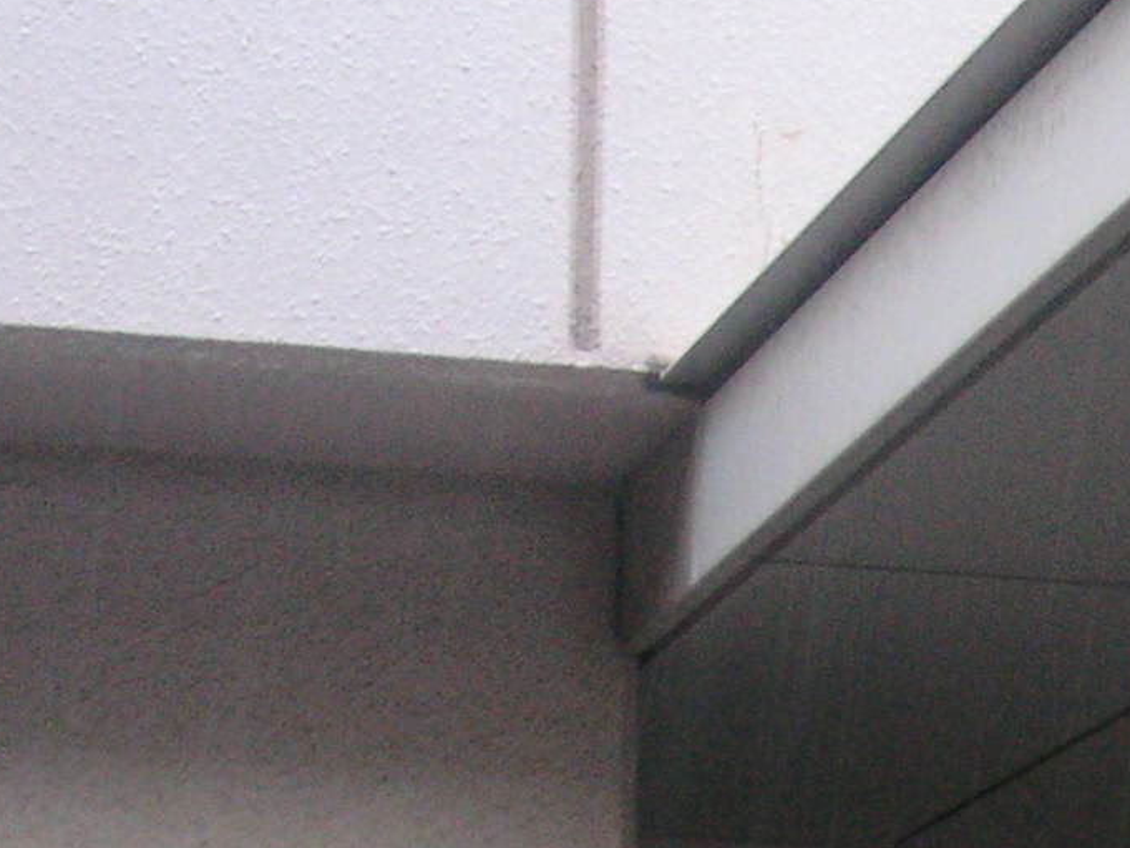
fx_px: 4538
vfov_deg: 10.3
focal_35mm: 139
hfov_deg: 14.0
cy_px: 1316
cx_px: 1093
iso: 100
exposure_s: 1/45
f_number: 2.8
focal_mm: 6.1
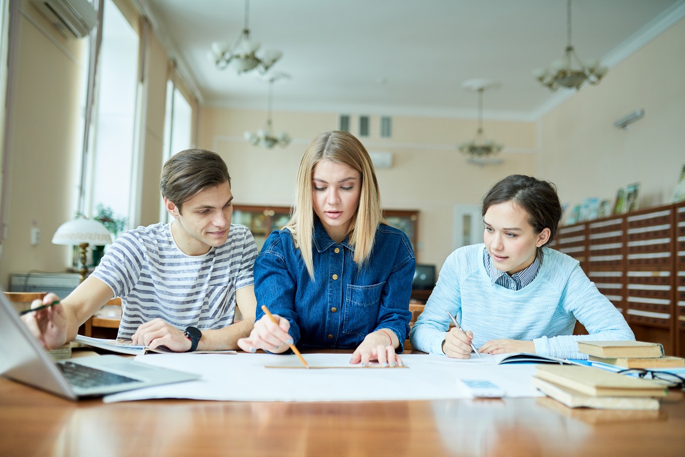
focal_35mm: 35
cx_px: 342
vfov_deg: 37.9
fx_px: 666
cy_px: 228
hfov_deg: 54.4
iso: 500
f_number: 2
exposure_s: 1/160
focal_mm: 35
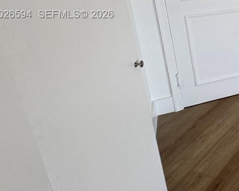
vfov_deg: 34.9
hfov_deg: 31.9
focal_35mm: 40
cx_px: 327
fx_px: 283
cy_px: 15
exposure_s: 1/99
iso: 50
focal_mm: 2.22
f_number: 2.2
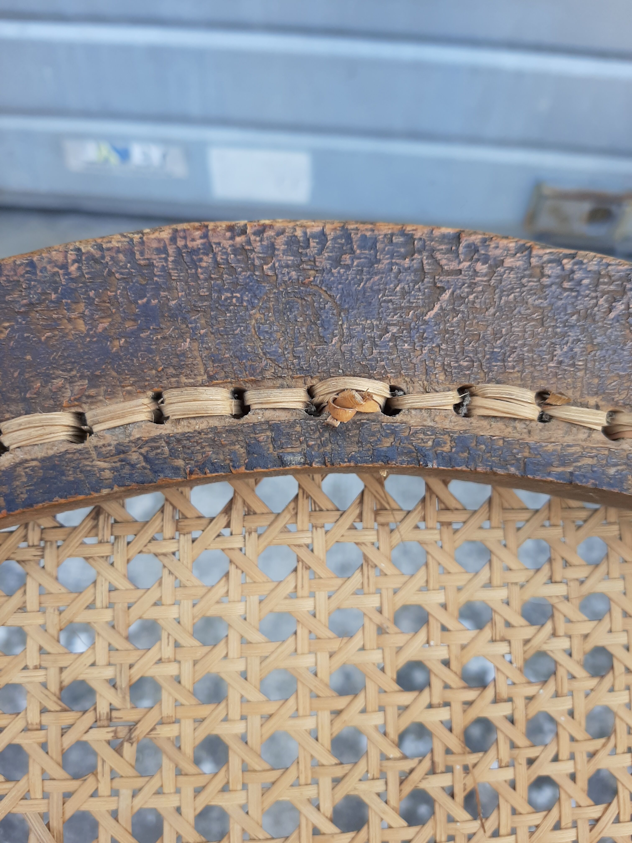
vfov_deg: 67.3
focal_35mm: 26
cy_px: 422
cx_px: 316
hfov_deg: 53.1
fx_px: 633
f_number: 1.7
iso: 40
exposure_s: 1/177
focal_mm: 3.93
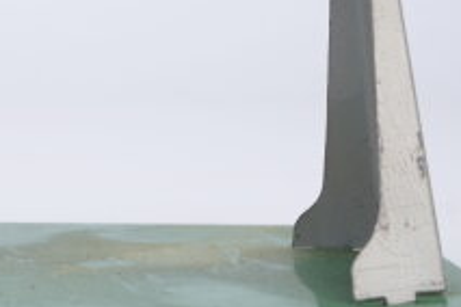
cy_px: 32
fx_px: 1626
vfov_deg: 10.7
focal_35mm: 127
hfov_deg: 15.9
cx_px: 26
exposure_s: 1/125
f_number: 10
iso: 250
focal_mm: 30
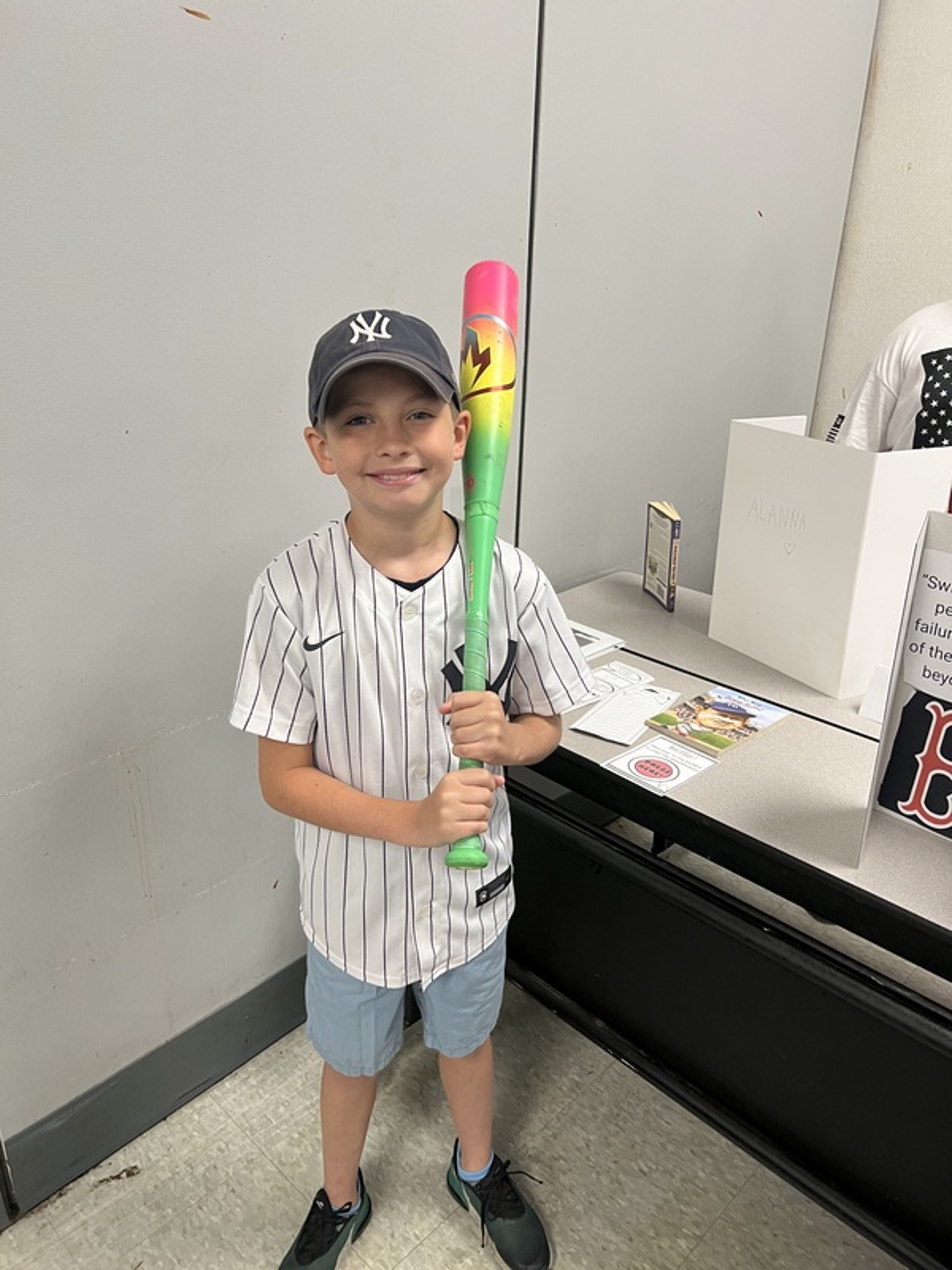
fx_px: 953
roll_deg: +1.1
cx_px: 476
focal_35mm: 26
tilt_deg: -20.8
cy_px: 635
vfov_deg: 67.3
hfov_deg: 53.1
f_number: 1.5
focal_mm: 5.7
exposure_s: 1/60
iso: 125
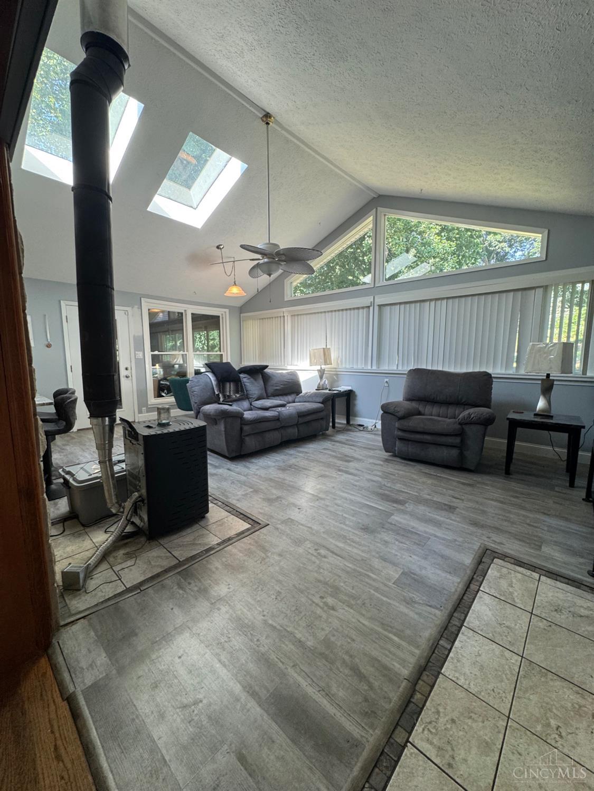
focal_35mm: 14
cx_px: 297
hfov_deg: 85.7
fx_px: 320
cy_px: 396
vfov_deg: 102.1
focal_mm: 2.22
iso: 125
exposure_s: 1/120
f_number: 2.2
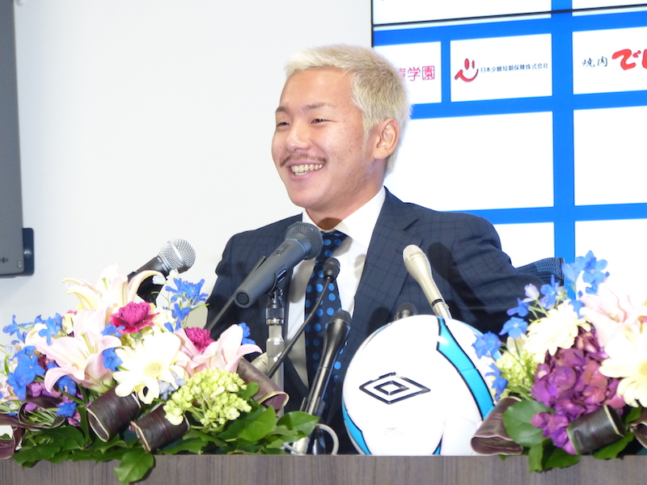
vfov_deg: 7.3
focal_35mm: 204
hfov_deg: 9.7
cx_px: 324
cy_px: 242
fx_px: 3813
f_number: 2.8
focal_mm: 36.7
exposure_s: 1/80
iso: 400
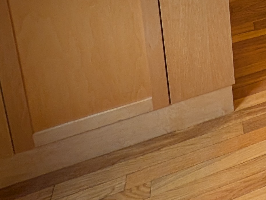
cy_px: -195
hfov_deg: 26.0
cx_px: 404
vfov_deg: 18.5
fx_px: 408
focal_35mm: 53
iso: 73
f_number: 1.7
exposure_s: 1/30
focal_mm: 2.02
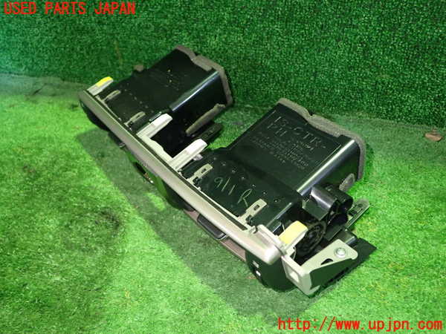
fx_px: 387
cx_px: 223
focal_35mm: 30
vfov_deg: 46.8
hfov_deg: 60.0
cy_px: 167
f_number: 2.3
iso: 800
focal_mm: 5.4
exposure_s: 1/25
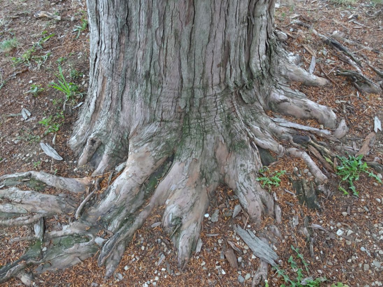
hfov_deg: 60.0
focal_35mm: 30
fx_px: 332
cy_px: 144
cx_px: 192
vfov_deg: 46.8
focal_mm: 5.09
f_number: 4
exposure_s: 1/30
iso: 160
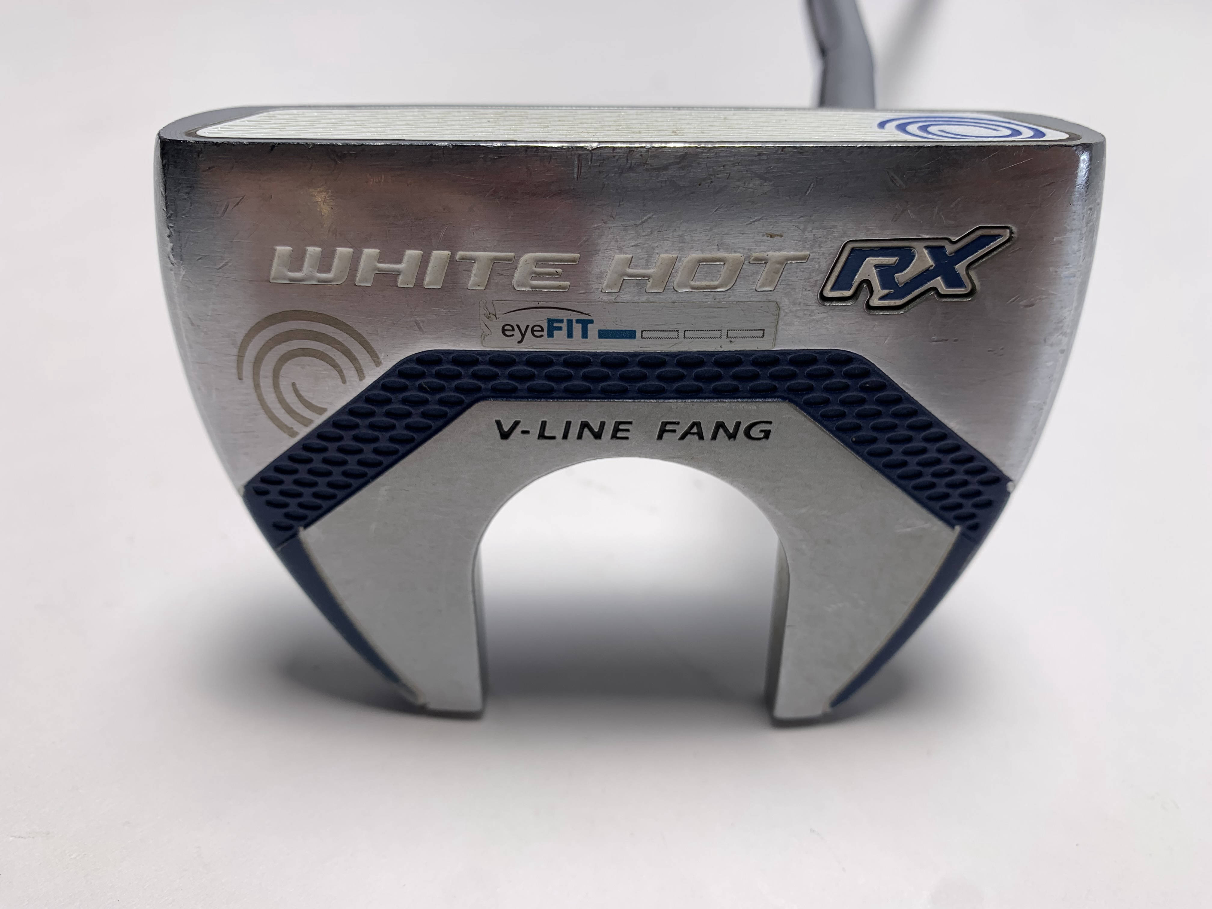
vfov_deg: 53.1
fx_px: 910
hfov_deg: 67.3
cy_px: 454
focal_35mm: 26
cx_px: 606
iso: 25
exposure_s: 1/237
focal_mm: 4.25
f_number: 1.8
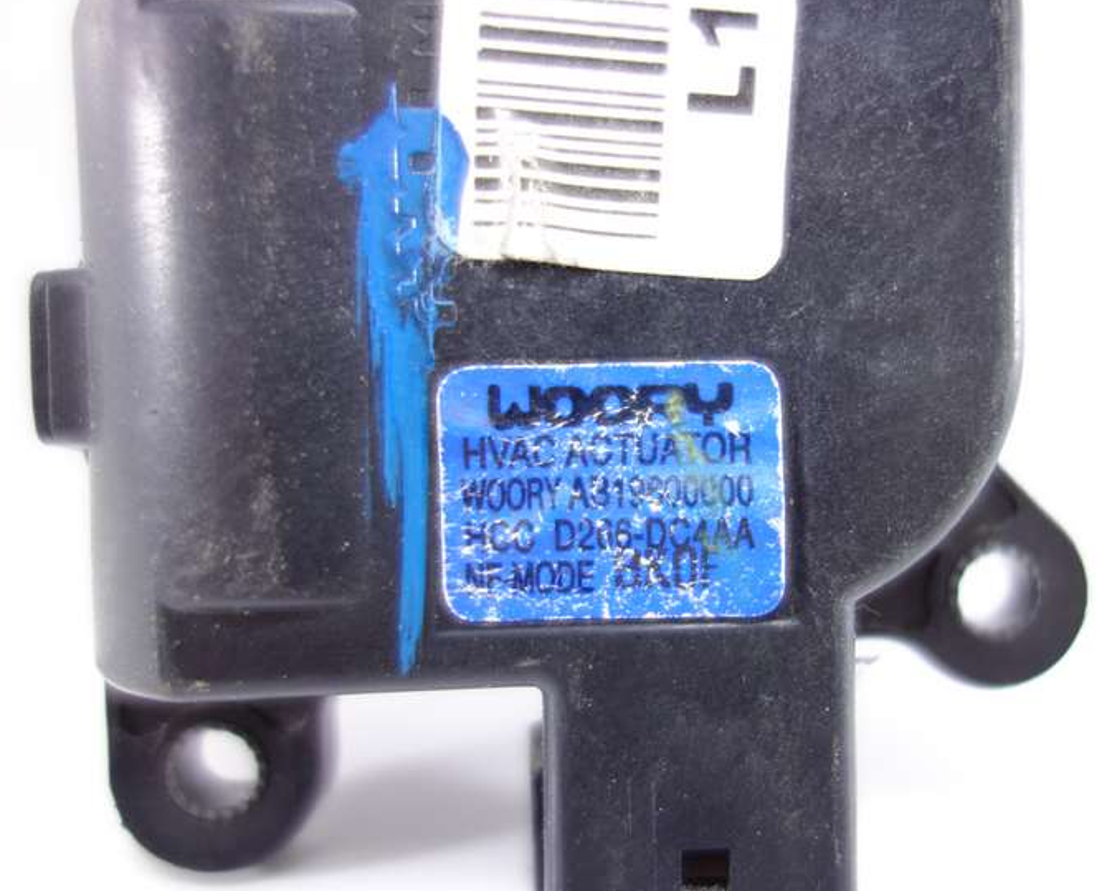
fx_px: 1054
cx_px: 663
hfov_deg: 55.3
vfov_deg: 45.8
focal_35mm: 32
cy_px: 442
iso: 125
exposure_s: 1/40
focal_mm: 10.4
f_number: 1.8
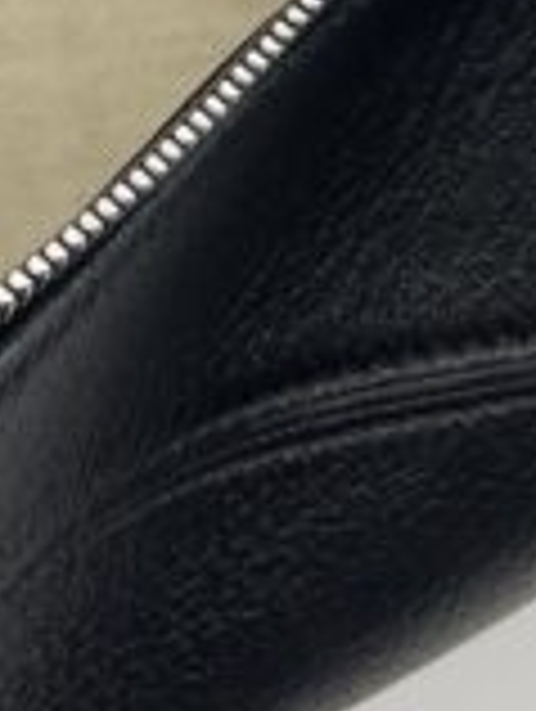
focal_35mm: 168
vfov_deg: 11.1
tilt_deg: -65.8
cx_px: -513
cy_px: -504
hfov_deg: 8.4
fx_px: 3459
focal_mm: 5.7
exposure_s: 1/100
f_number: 1.5
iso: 32
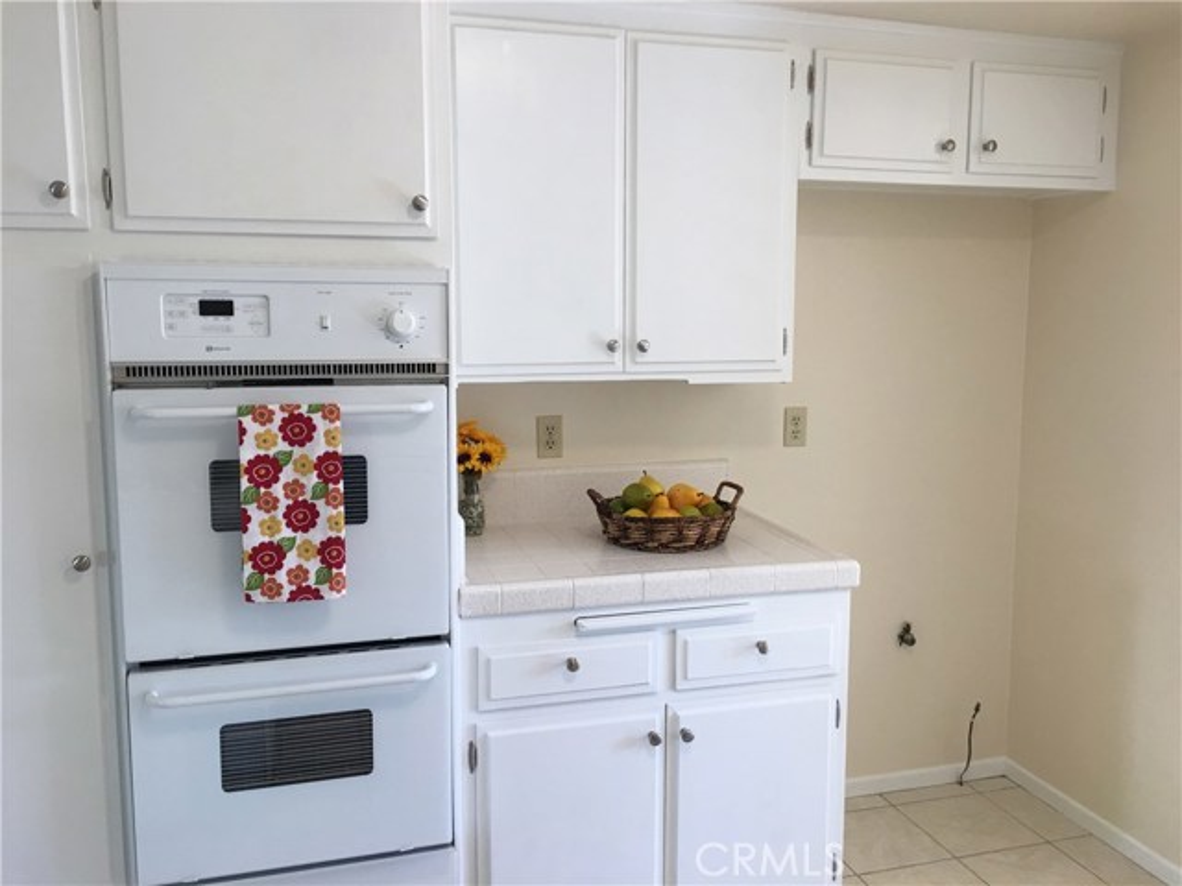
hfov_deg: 61.7
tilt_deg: -7.5
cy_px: 443
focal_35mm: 29
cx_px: 591
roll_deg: -0.1
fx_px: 990
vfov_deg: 48.2
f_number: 2.2
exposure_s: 1/30
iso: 25
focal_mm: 4.15
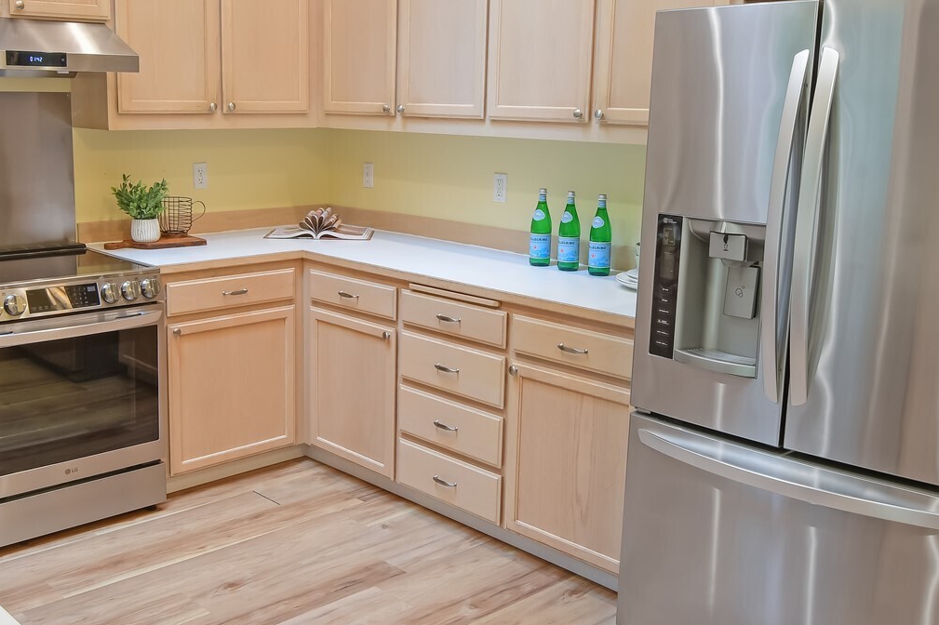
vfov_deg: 35.1
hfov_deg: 50.6
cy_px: 287
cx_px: 375
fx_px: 987
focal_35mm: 38
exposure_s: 1.3
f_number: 13
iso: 125
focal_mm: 15
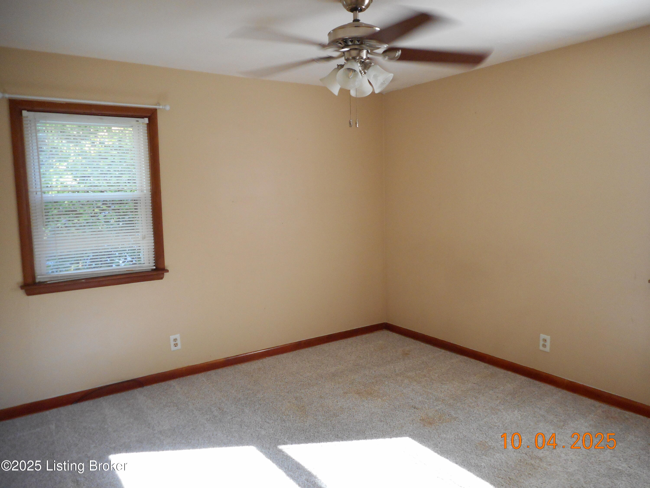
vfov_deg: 54.9
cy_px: 244
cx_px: 325
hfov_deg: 69.4
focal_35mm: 25
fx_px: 469
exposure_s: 1/30
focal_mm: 4.5
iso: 250
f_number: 3.7
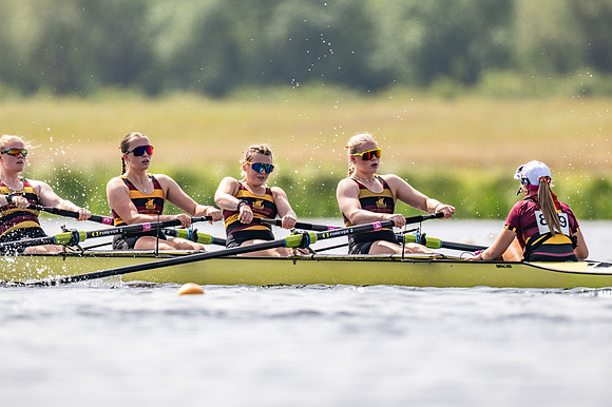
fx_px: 15291
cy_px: 204
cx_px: 306
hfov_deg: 2.3
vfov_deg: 1.5
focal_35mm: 900
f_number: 4
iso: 160
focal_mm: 600
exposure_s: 1/2500
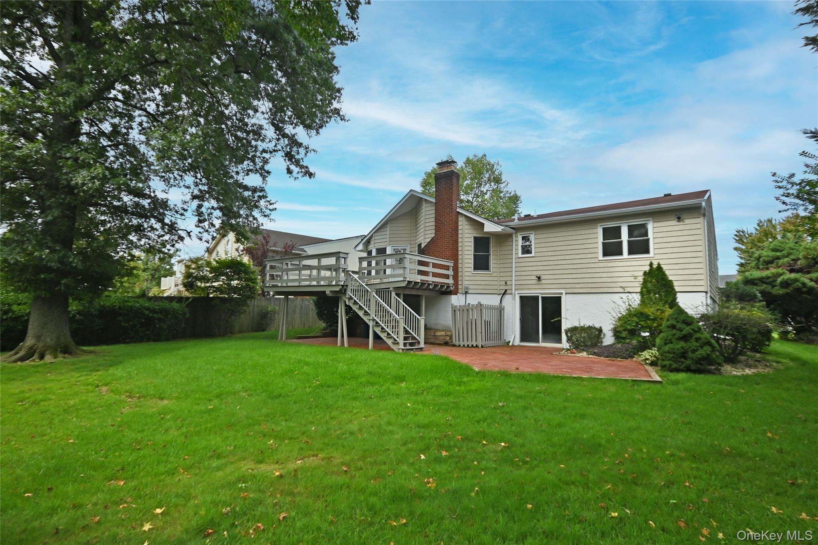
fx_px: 409
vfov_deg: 67.4
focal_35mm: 18
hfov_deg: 90.0
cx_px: 409
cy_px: 272
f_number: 6.3
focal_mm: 12
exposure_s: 1/320
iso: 100
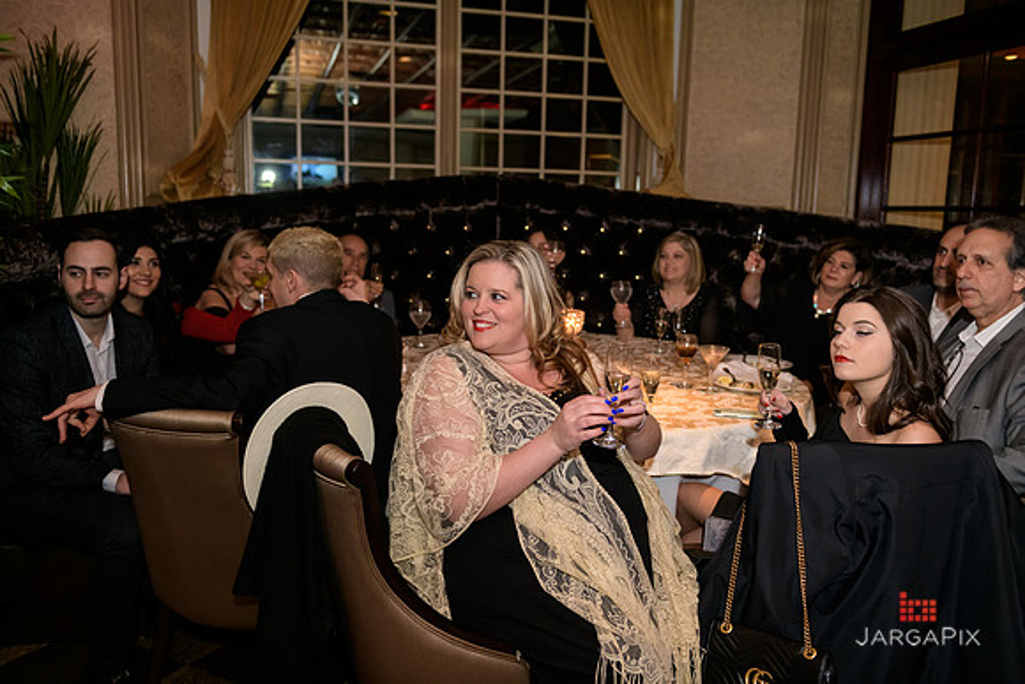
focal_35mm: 29
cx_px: 512
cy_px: 342
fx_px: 826
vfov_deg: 45.0
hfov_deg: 63.6
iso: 1600
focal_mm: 29
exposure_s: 1/100
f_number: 3.2
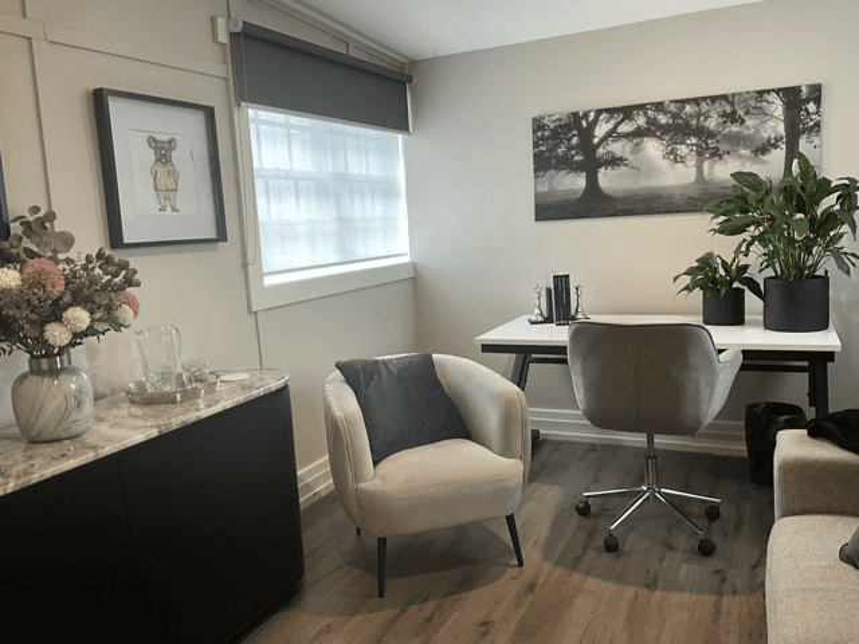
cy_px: 322
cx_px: 430
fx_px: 720
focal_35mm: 29
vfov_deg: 48.2
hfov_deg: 61.7
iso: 100
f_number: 1.8
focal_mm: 3
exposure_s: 1/60
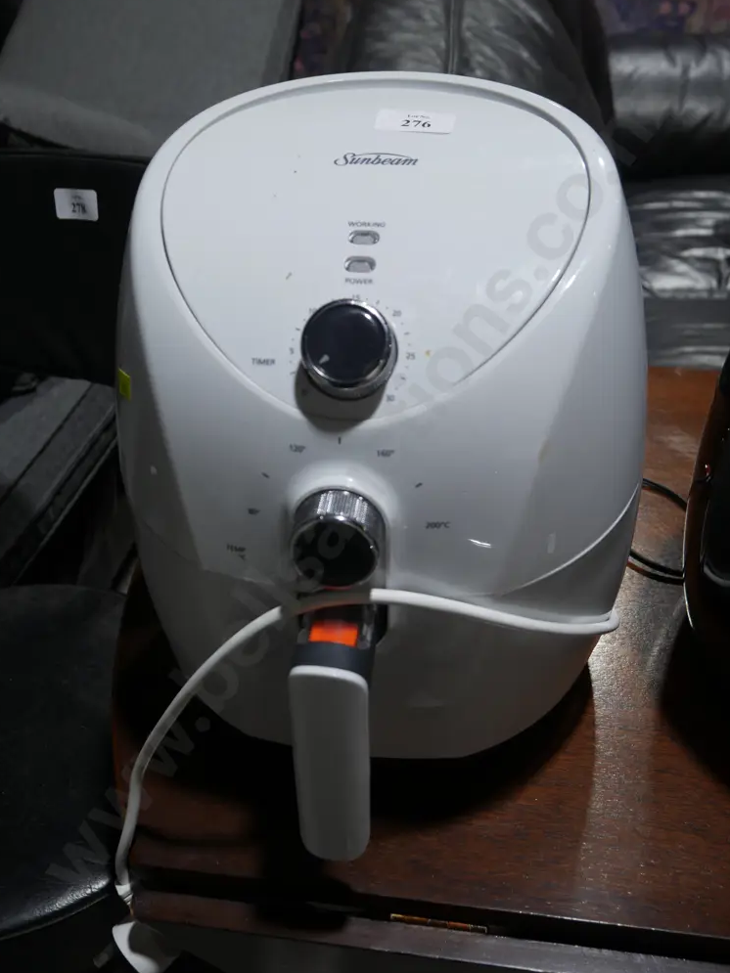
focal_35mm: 35
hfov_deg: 40.7
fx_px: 984
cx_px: 362
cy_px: 486
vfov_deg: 52.6
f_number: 4
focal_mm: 17
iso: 200
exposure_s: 1/125
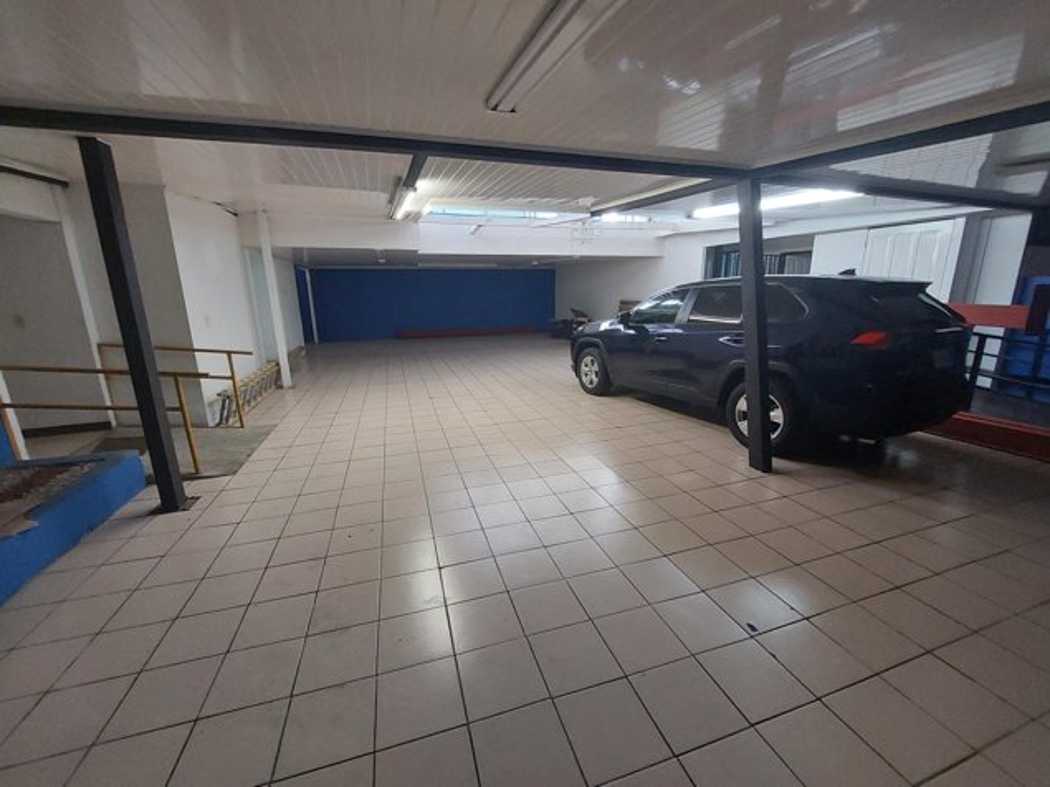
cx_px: 525
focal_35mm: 13
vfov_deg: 89.9
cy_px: 394
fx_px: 394
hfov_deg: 106.2
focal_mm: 1.74
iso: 320
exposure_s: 1/40
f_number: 2.2
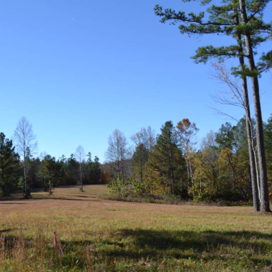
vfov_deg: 39.9
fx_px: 373
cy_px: 156
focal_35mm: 42
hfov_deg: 38.5
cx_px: 55
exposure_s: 1/200
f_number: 7.1
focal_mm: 18
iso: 100
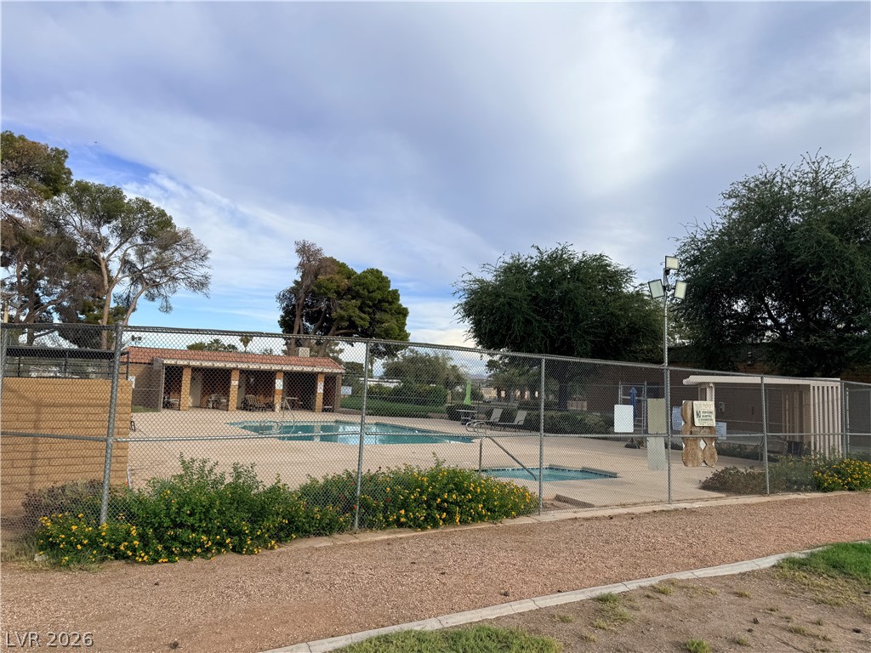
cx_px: 436
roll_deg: -2.0
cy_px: 326
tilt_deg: +5.2
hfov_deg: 71.6
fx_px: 604
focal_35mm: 24
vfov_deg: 56.8
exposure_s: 1/3759
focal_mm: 6.76
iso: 80
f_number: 1.78
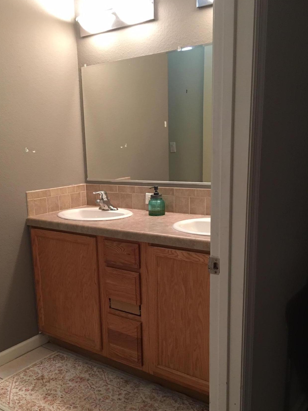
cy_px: 245
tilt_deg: -12.9
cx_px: 123
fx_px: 415
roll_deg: +2.2
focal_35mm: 35
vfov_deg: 52.3
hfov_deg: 40.5
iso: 80
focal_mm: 4.15
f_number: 2.2
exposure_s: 1/10
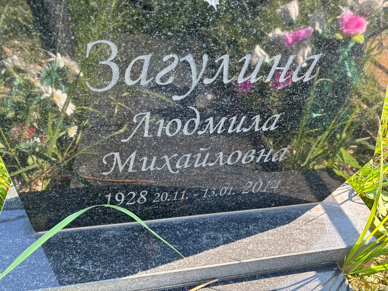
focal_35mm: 26
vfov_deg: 53.1
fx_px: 291
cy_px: 146
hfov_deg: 67.3
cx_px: 194
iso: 50
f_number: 1.6
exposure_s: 1/177
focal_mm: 5.96
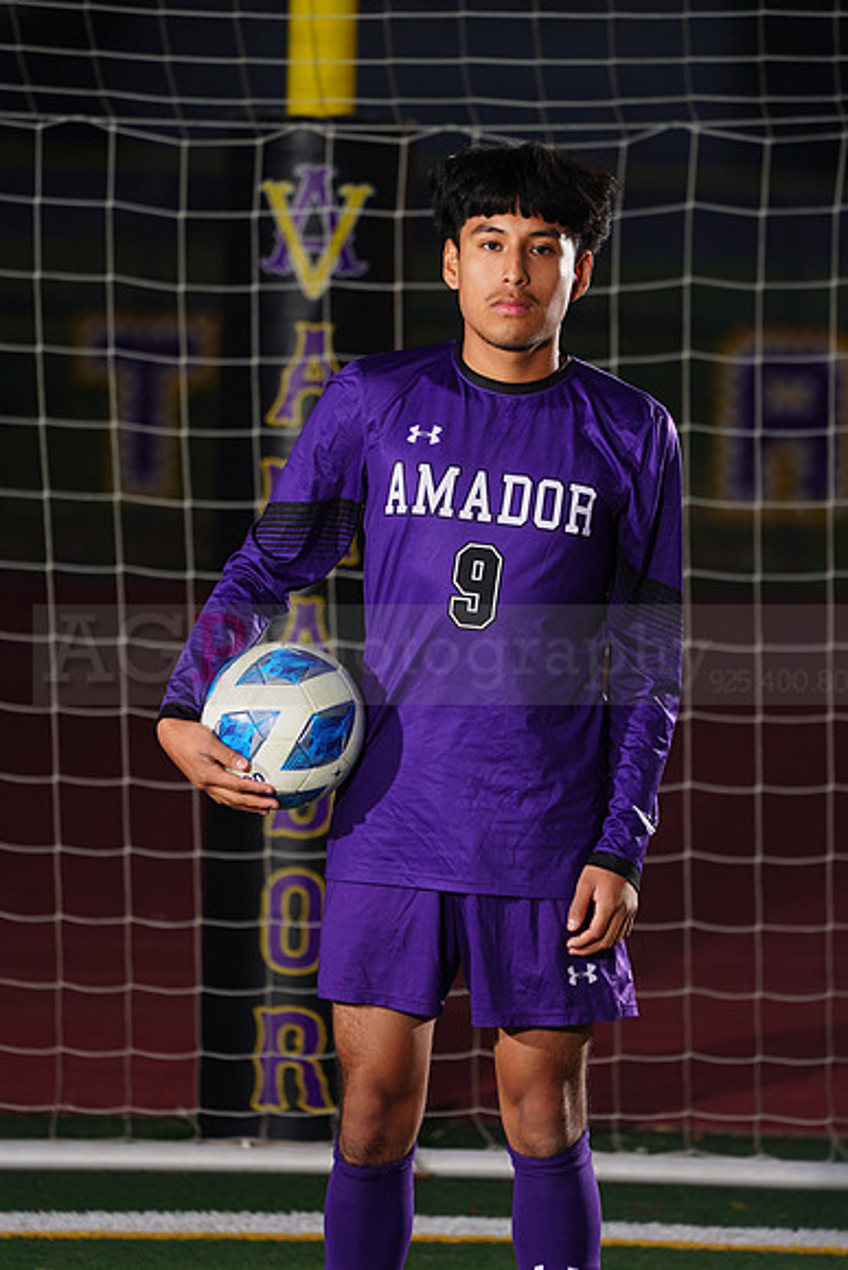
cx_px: 424
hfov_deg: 3.8
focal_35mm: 364
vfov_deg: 5.7
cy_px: 635
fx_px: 12853
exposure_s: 1/200
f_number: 7.1
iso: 200
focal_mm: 364
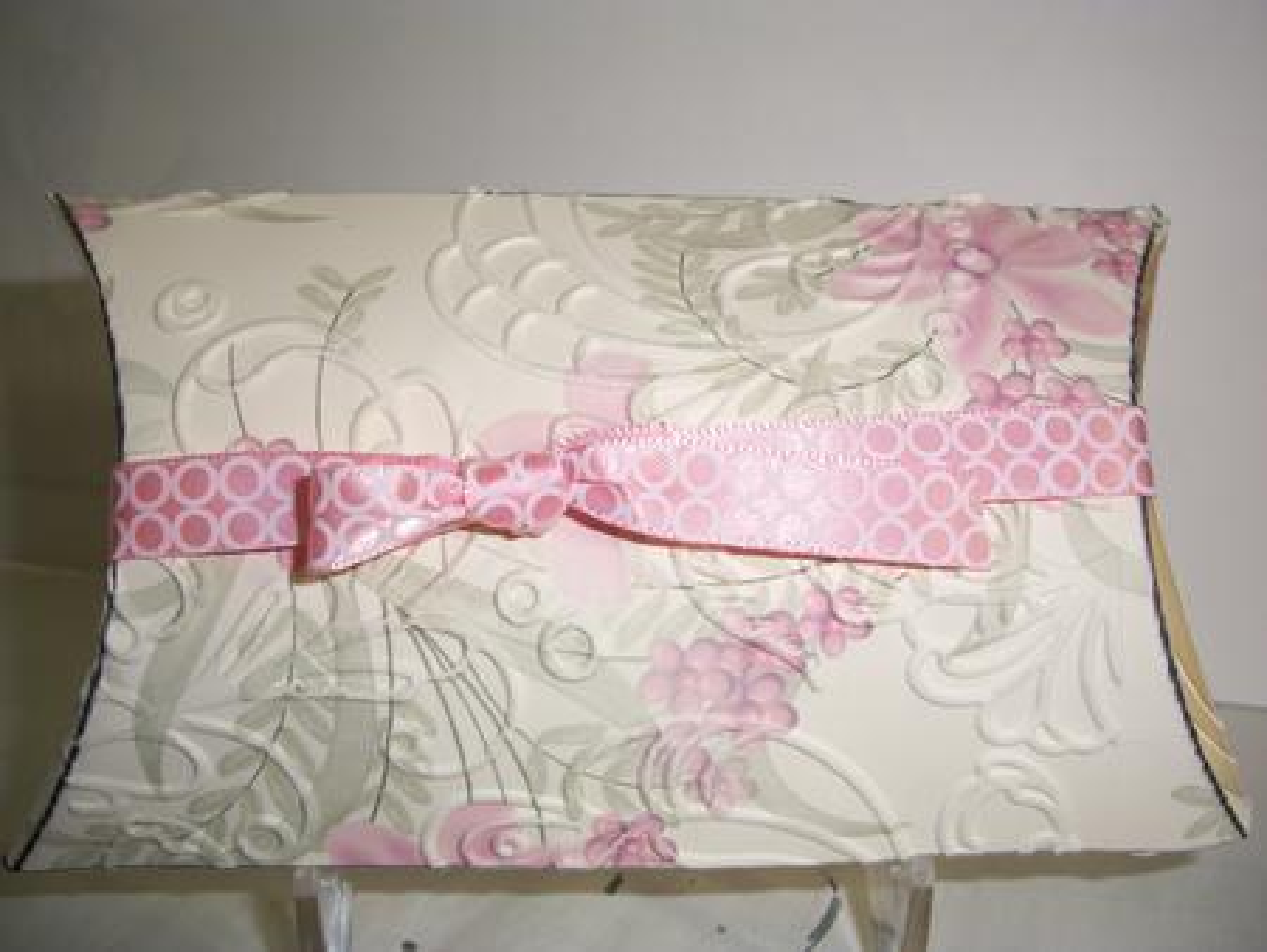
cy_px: 476
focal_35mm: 35
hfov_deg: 52.6
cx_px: 634
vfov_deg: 40.7
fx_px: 1282
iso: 80
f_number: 3.1
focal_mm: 6.3
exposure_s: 1/60
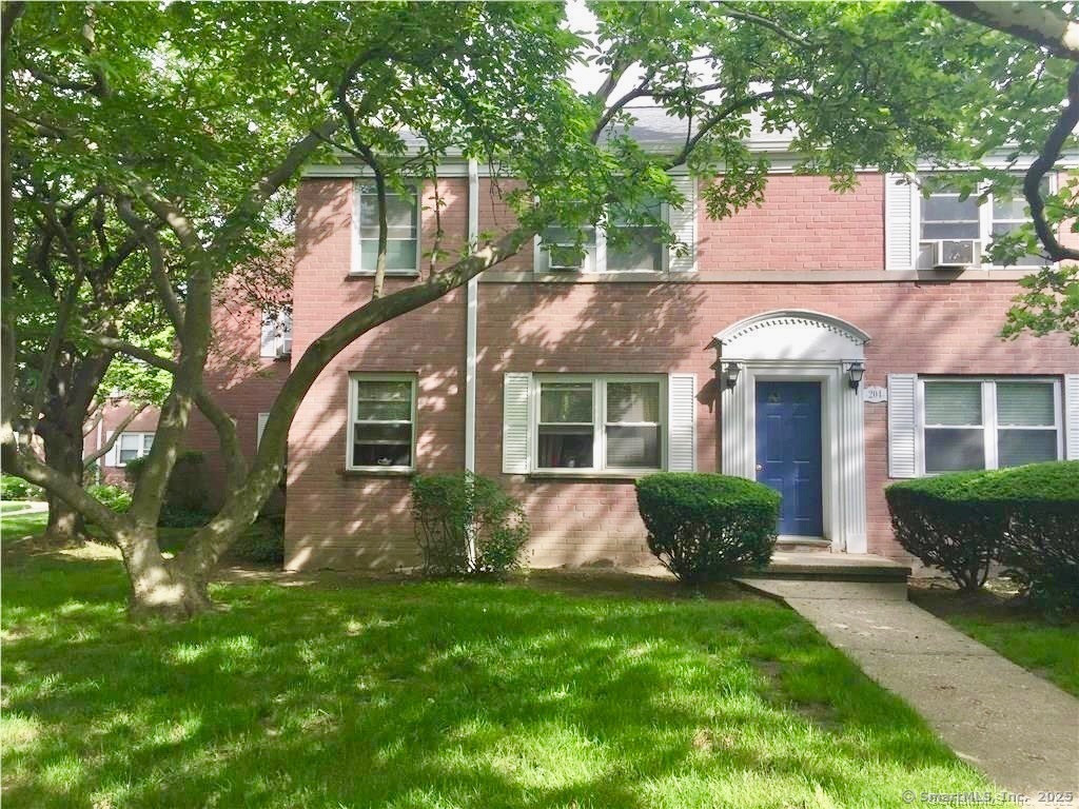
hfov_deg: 61.7
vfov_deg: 48.2
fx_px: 904
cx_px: 540
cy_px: 404
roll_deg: -1.8
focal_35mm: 29
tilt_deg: +3.8
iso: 32
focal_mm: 4.15
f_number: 2.2
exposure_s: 1/425
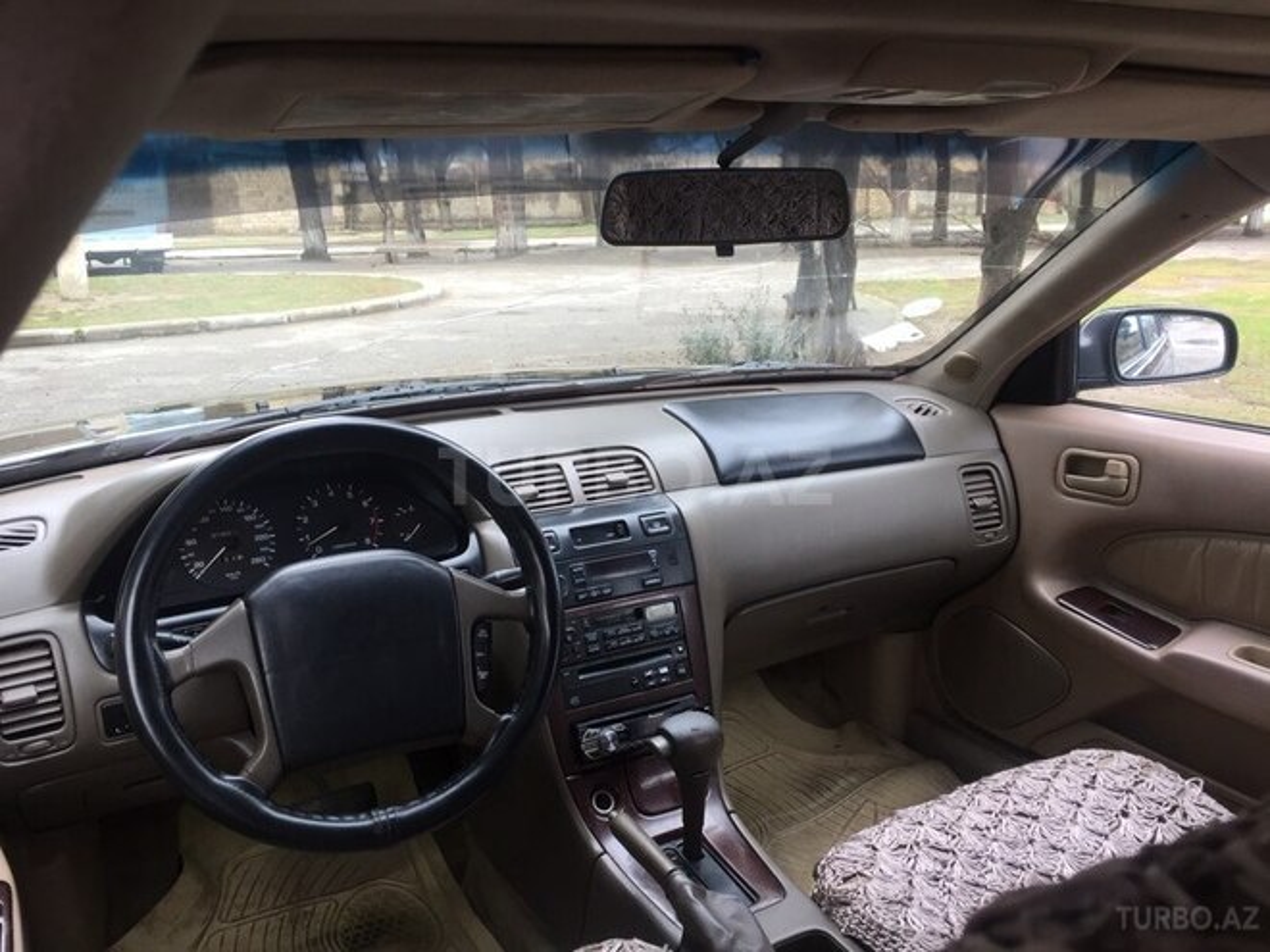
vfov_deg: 48.2
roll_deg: +1.3
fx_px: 1064
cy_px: 476
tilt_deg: -13.2
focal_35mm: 29
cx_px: 635
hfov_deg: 61.7
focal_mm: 4.15
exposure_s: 1/100
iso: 50
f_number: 2.2
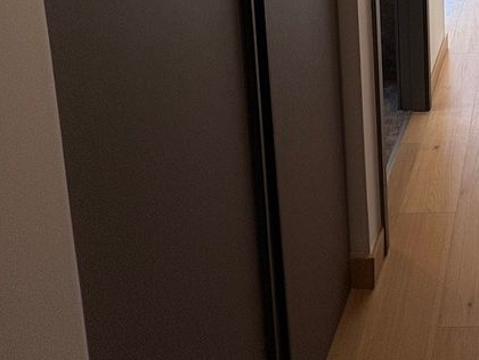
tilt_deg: -8.2
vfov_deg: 29.0
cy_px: -111
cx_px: 537
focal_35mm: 40
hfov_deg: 38.1
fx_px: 554
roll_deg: -0.4
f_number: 2.2
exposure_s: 1/99
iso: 64
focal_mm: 2.22
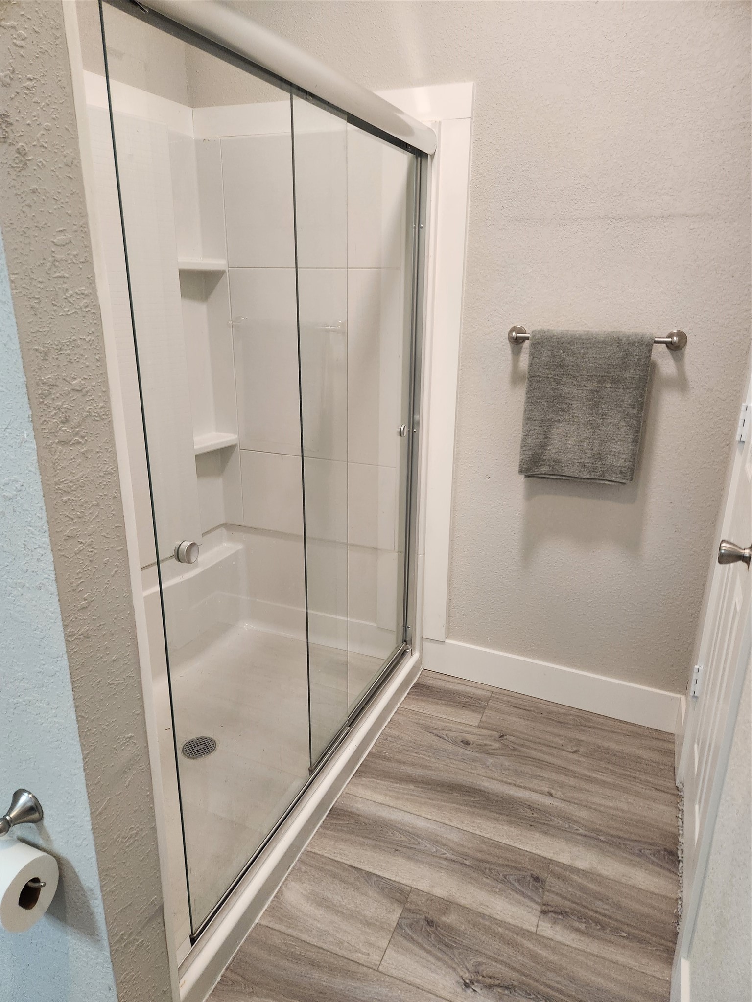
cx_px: 376
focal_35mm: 23
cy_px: 501
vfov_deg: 73.9
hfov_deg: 58.9
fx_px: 666
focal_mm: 5.4
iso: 250
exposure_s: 1/120
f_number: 1.8
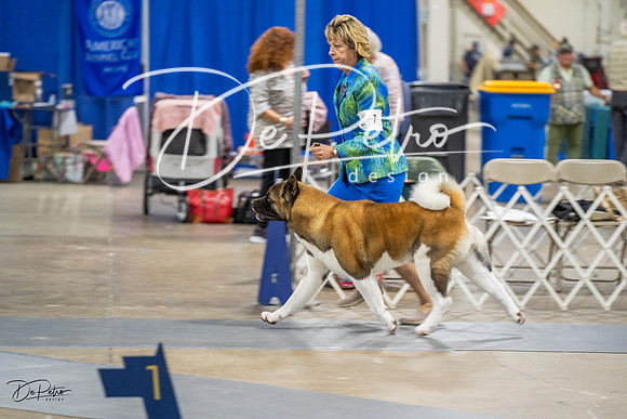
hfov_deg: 14.4
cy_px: 210
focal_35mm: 142
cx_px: 314
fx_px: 2474
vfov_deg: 9.7
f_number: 2.8
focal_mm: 142
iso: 2500
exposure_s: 1/160
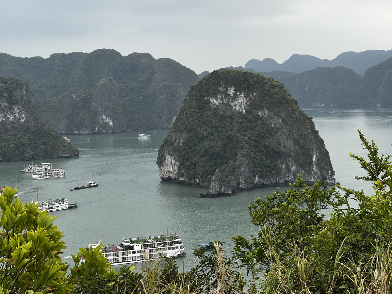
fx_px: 872
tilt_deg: -4.5
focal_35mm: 77
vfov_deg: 19.1
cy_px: 147
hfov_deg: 25.3
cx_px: 196
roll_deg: +2.1
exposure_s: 1/104
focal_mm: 9
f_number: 2.8
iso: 32
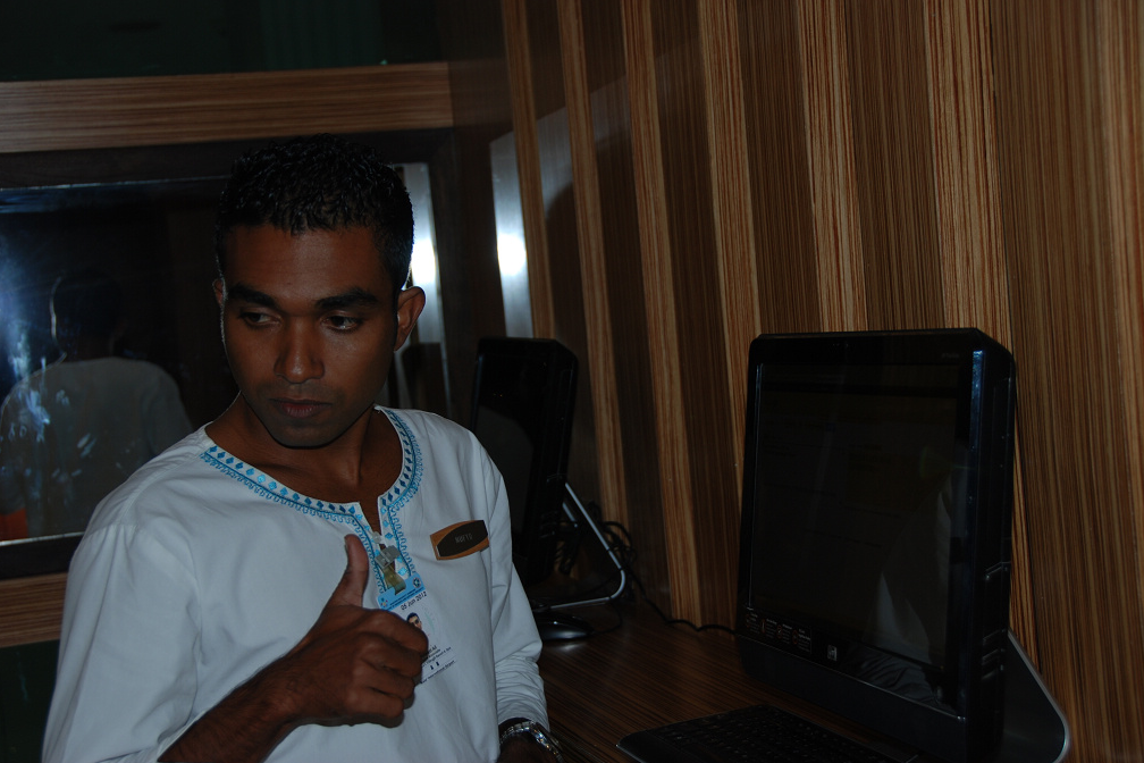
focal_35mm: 61
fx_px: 1938
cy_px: 379
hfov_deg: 32.9
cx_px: 565
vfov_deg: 22.3
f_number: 4.5
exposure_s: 1/60
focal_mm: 40
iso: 100
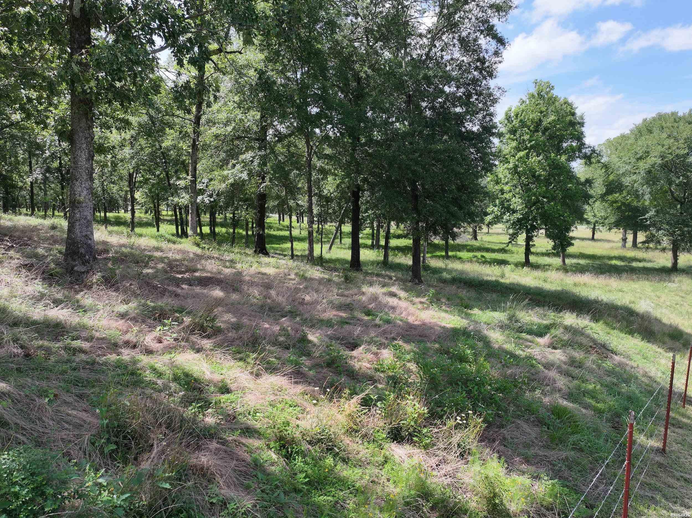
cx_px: 346
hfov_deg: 71.6
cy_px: 259
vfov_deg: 56.8
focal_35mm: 24
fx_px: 480
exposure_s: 1/1600
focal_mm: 12.29
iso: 220
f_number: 2.8
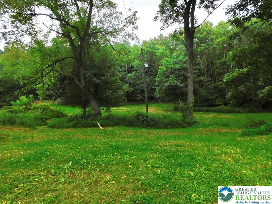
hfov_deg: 73.9
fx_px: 181
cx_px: 136
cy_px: 102
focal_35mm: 23
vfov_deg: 58.9
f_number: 3
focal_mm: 4
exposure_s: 1/1250
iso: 125
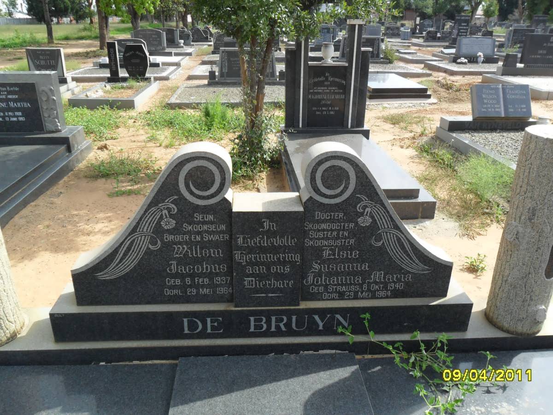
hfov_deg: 65.3
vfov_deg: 51.4
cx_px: 276
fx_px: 431
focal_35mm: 27
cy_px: 208
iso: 100
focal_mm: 4.9
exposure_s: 1/350
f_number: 3.5
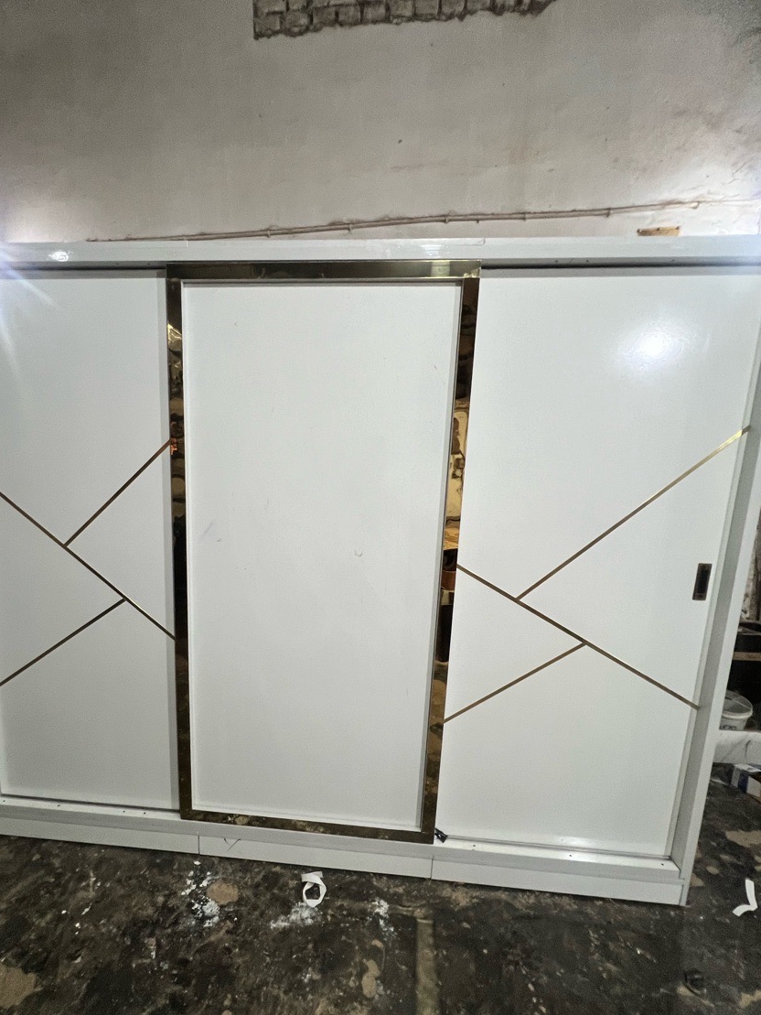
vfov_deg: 97.9
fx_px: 440
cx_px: 324
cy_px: 551
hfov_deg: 81.2
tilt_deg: -9.1
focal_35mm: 15
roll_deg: -0.4
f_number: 1.8
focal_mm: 1.57
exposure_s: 1/50
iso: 250
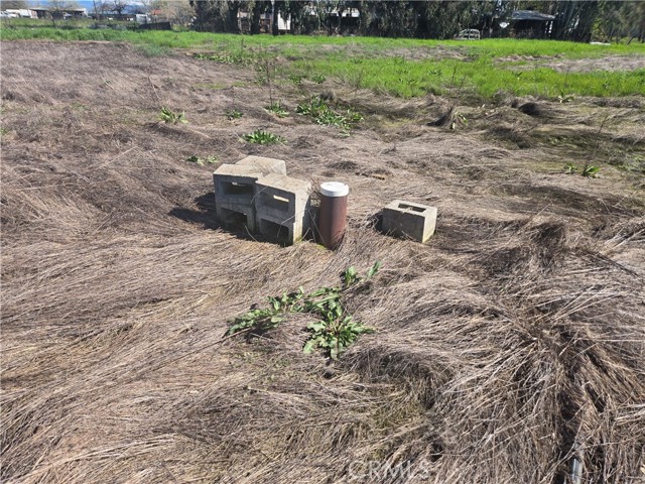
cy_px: 242
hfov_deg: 73.9
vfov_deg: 58.9
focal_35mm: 23
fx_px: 429
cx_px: 322
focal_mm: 5.4
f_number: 1.8
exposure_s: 1/1167
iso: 25
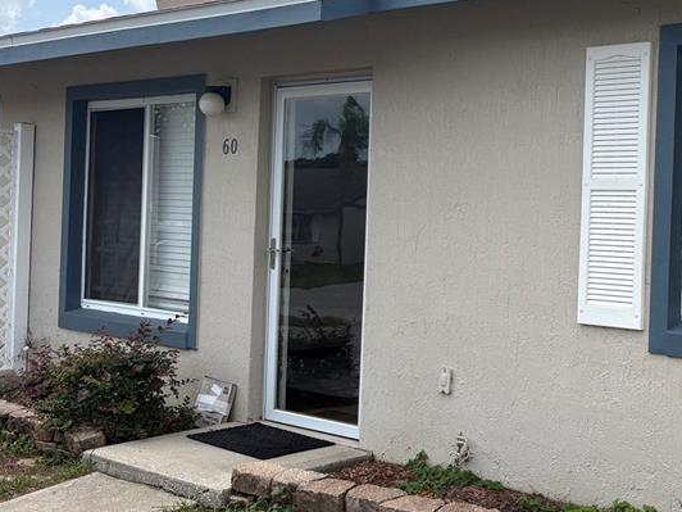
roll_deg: -1.0
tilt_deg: +1.3
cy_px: 225
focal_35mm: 50
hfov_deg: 36.2
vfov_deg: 29.1
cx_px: 591
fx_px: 985
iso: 50
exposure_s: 1/2865
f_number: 1.6
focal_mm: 5.96
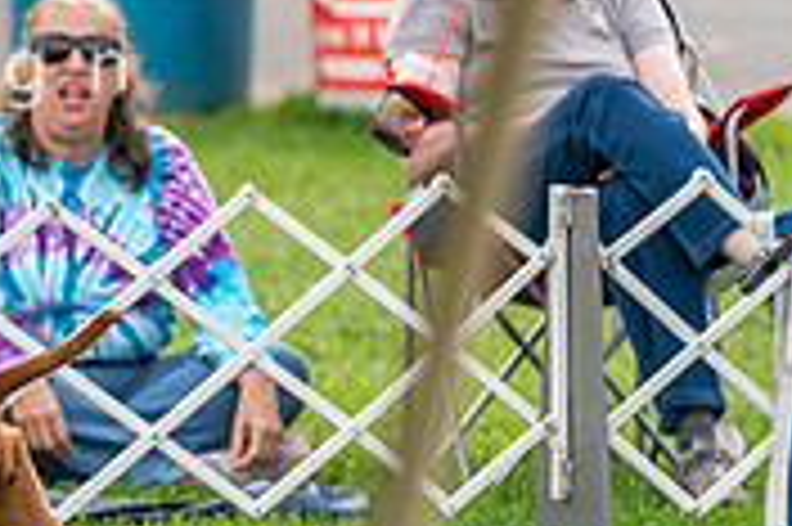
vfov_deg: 2.3
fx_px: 13319
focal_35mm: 606
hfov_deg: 3.4
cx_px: -432
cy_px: 205
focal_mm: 184
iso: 320
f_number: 3.5
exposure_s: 1/1250
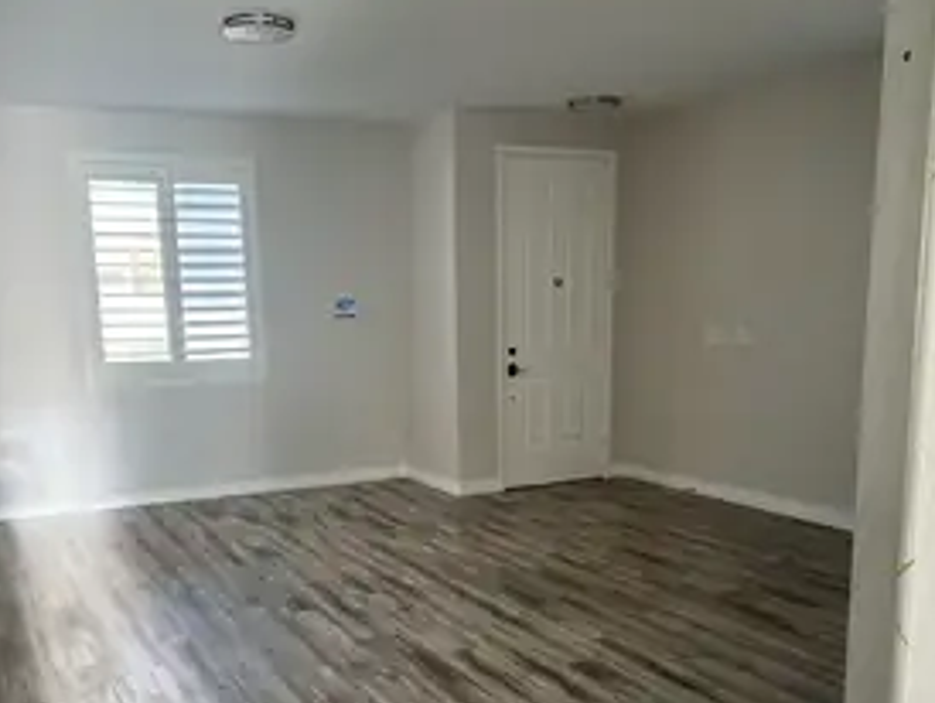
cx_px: 423
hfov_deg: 52.5
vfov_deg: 40.3
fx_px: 946
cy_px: 464
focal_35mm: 35
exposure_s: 1/121
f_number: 1.78
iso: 160
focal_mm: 6.86
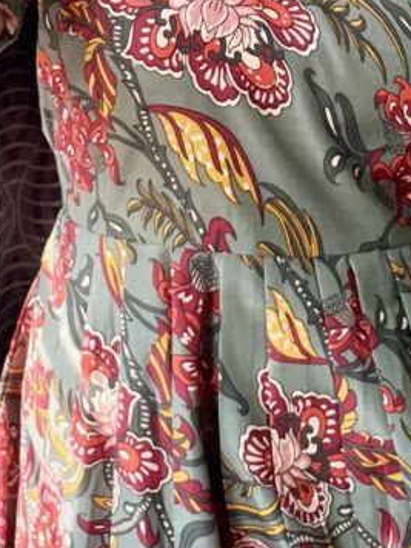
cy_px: 30
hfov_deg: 16.4
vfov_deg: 21.2
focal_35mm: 90
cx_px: 274
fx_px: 1425
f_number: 2.2
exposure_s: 1/50
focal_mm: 2.71
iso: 160
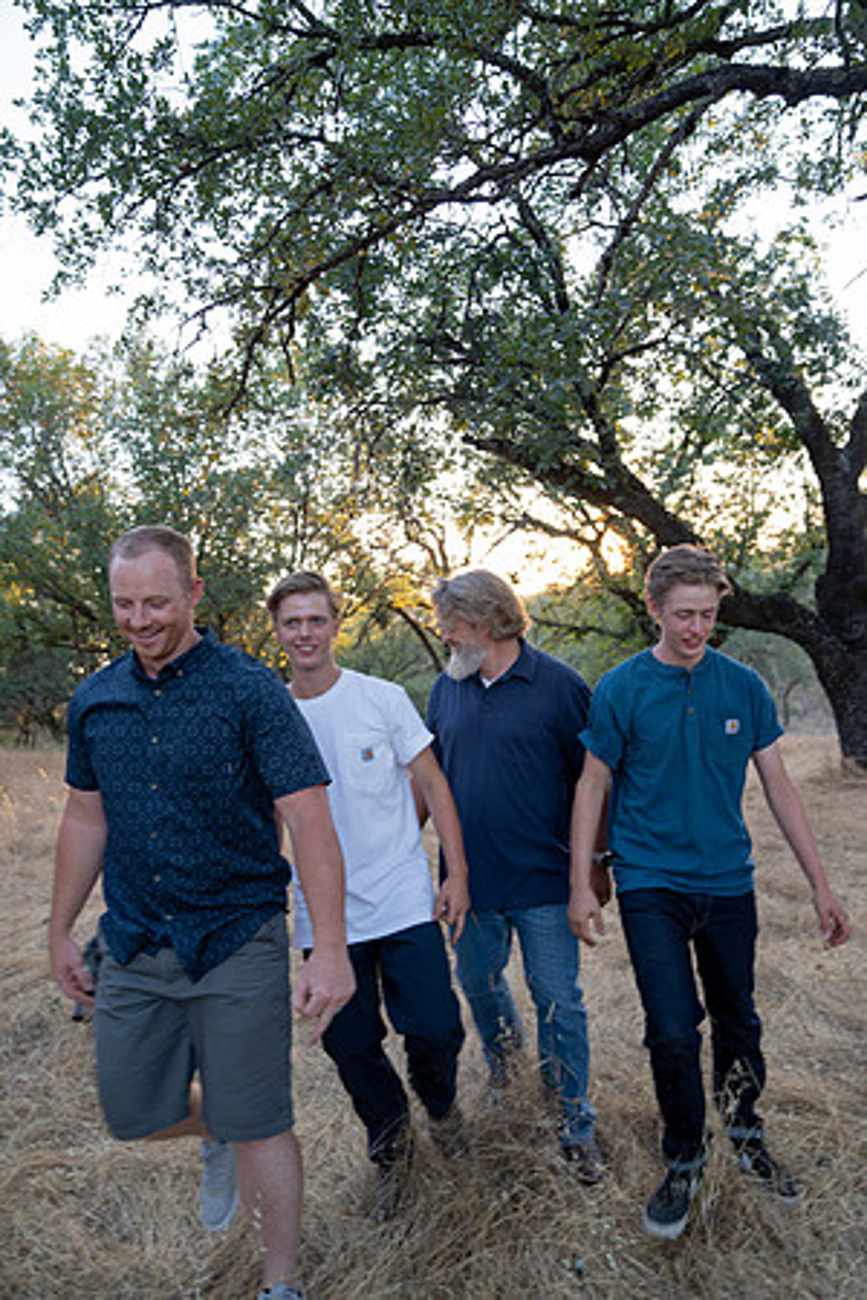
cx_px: 434
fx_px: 903
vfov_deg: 71.5
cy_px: 650
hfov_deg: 51.3
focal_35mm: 25
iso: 250
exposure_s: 1/100
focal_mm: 25
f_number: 2.8
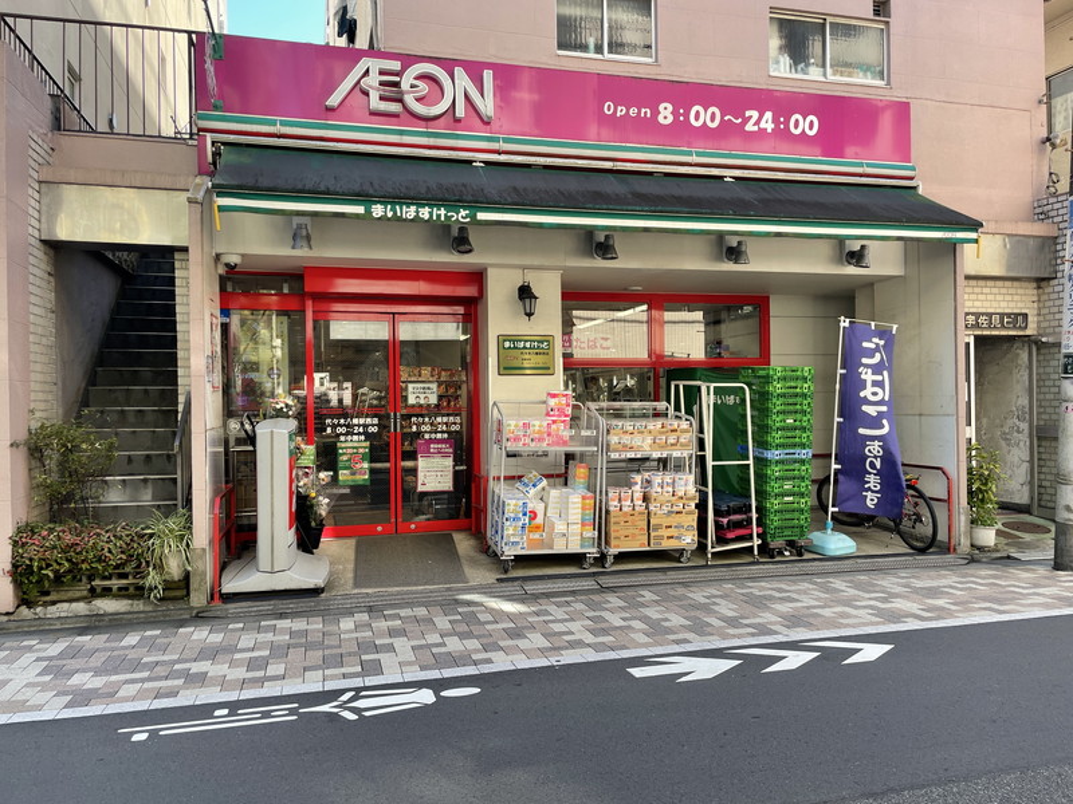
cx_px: 536
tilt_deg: +0.2
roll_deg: +0.7
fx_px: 806
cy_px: 402
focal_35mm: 26
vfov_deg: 53.1
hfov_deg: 67.3
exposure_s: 1/354
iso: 32
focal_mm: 4.2
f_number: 1.6
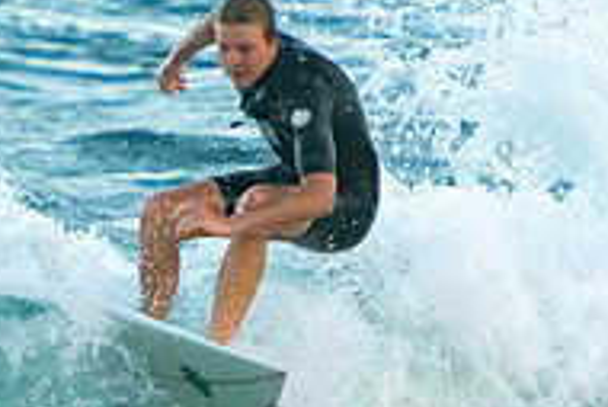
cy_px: 428
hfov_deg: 1.4
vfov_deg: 0.9
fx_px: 25149
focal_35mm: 1488
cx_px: 237
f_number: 5.6
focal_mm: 320
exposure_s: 1/1000
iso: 1000
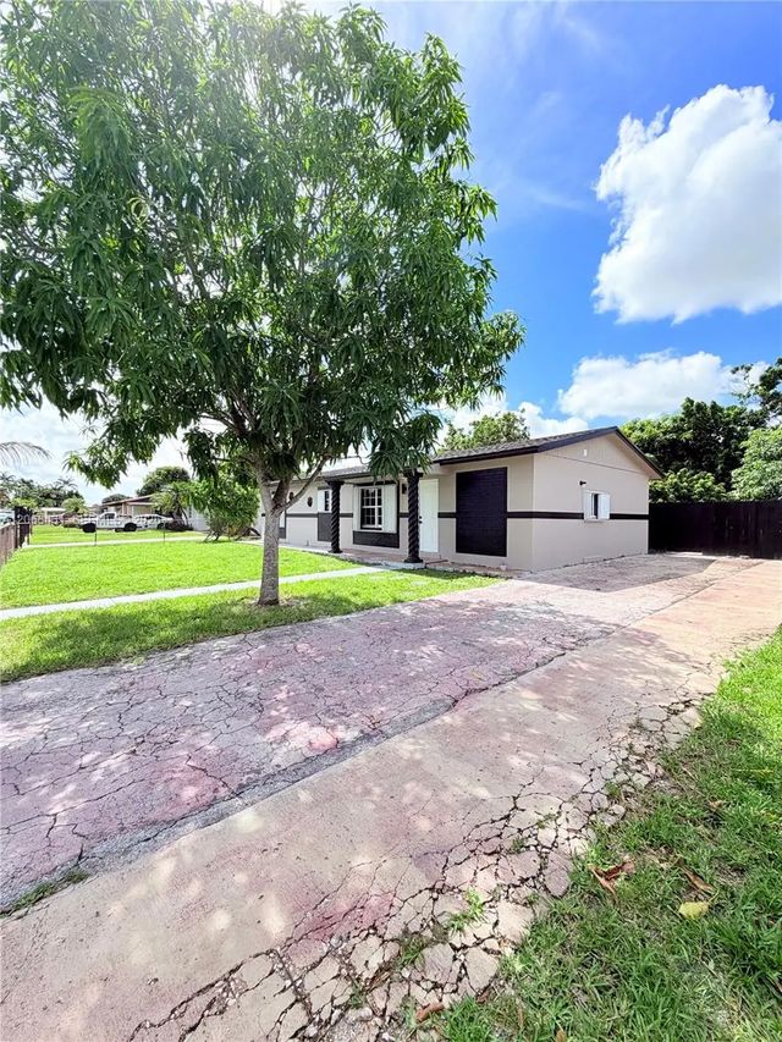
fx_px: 422
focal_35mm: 14
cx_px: 391
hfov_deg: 85.7
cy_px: 521
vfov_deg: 102.1
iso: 25
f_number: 2.2
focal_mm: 2.22
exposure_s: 1/770
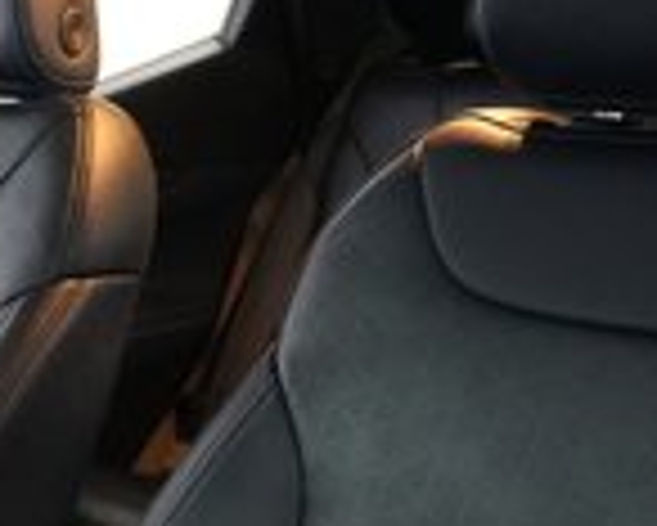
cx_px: -148
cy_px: 504
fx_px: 1362
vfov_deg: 21.3
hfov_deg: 24.4
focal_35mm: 70
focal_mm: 17
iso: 12800
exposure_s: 1/160
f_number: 2.8
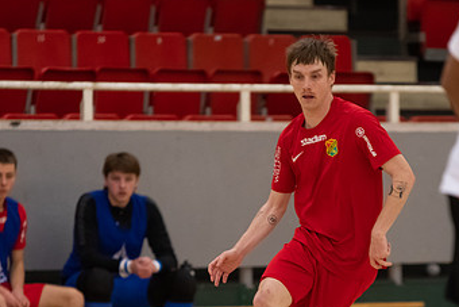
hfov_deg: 4.3
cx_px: 304
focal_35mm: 475
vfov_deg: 2.9
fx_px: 6059
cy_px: 231
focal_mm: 185
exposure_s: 1/800
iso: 1250
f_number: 3.2
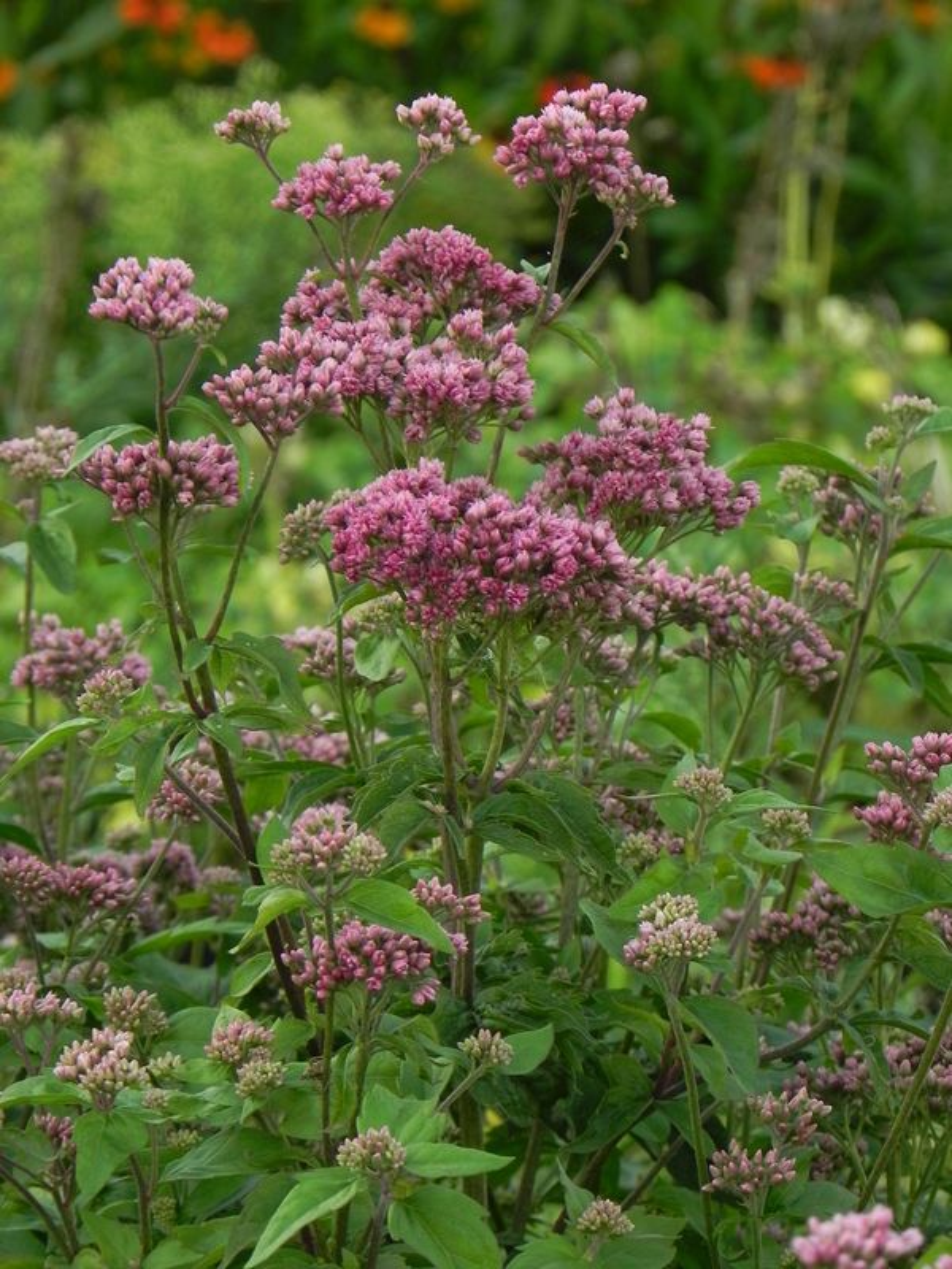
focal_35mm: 212
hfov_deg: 7.0
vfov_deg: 9.3
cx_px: 476
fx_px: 7774
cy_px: 634
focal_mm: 37.7
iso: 160
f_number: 5
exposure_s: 1/60
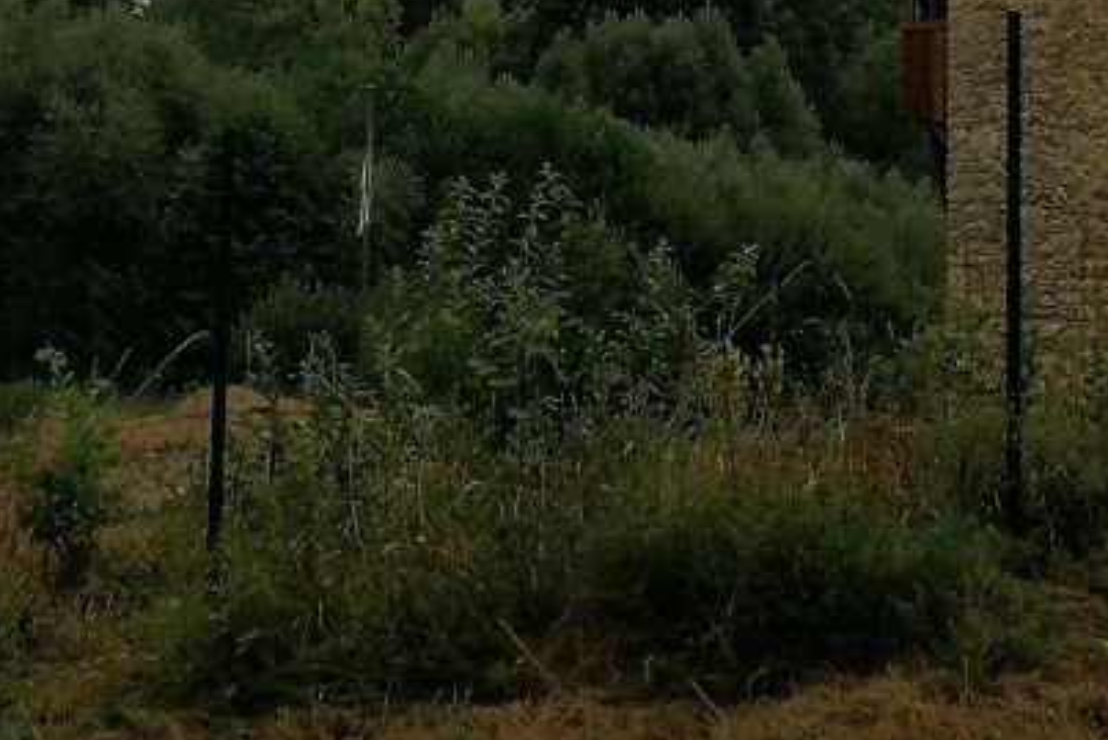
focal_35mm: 96
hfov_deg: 21.2
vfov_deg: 13.5
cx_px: 715
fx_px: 2956
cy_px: -325
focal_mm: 4.75
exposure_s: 1/1961
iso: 50
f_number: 1.8
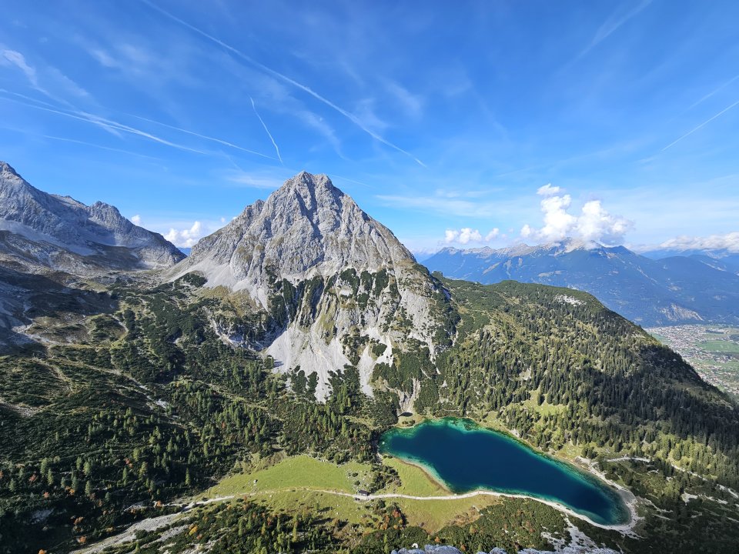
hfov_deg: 106.2
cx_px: 370
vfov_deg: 89.9
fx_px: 278
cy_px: 277
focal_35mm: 13
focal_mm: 2.2
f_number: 2.2
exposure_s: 1/1372
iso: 50
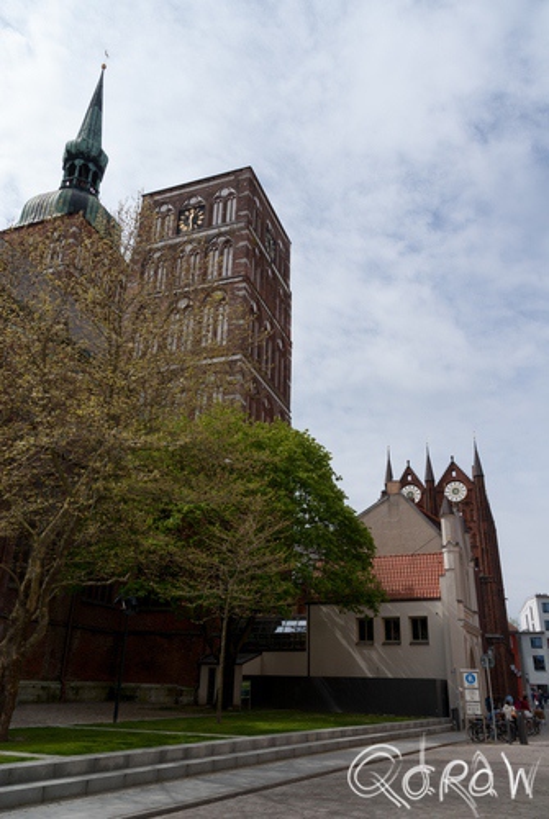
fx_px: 615
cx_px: 274
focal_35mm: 27
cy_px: 410
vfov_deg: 67.3
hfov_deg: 48.1
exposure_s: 1/160
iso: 100
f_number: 10
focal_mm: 18
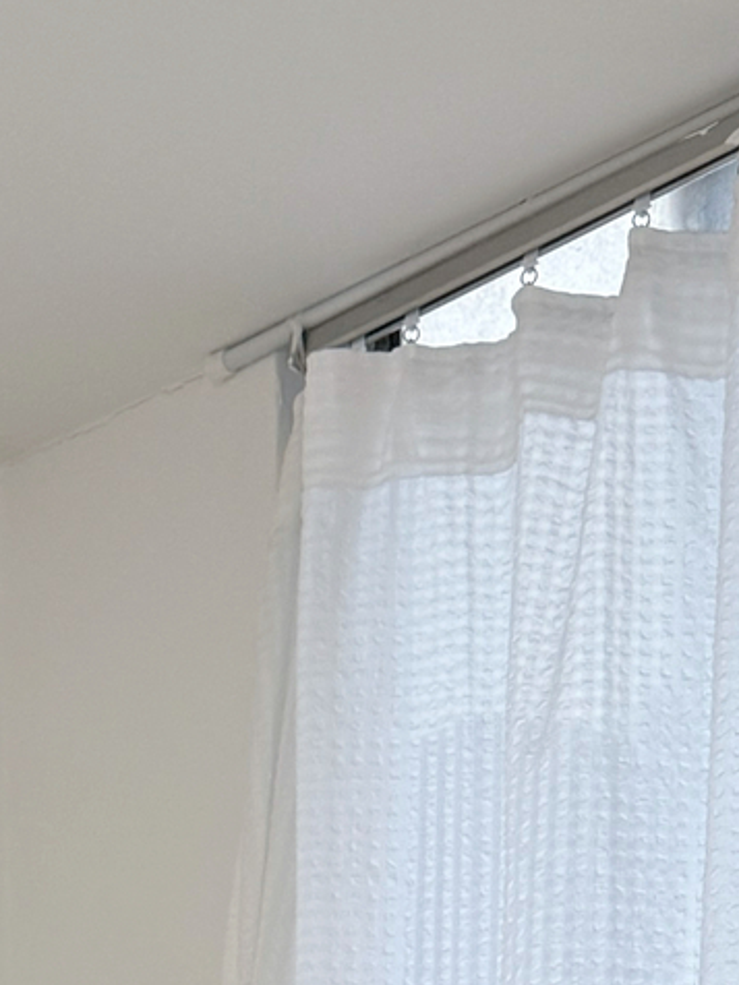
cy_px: 2183
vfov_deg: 13.2
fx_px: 3444
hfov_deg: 12.1
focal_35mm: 121
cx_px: 48
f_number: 1.78
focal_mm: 6.76
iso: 160
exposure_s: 1/100
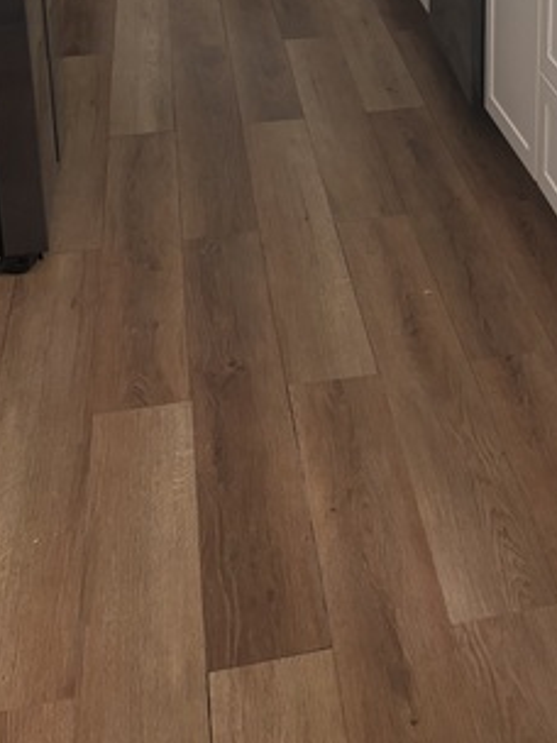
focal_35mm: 57
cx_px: 481
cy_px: -62
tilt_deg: -16.9
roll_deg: -1.6
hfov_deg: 25.0
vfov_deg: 30.4
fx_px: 1223
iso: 125
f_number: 1.6
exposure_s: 1/101
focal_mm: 5.96
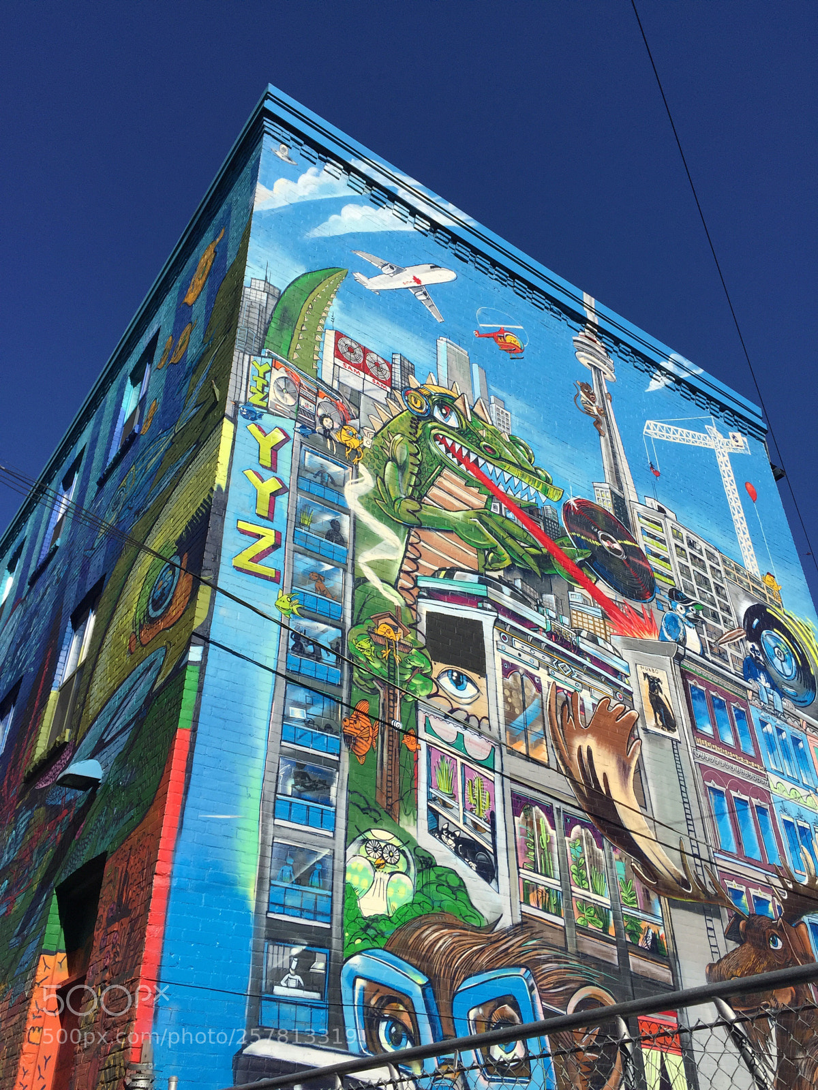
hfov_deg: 48.2
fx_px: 914
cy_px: 545
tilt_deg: +36.2
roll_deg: +0.6
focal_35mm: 29
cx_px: 409
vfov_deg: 61.7
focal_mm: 4.15
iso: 32
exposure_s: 1/3597
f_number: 2.2
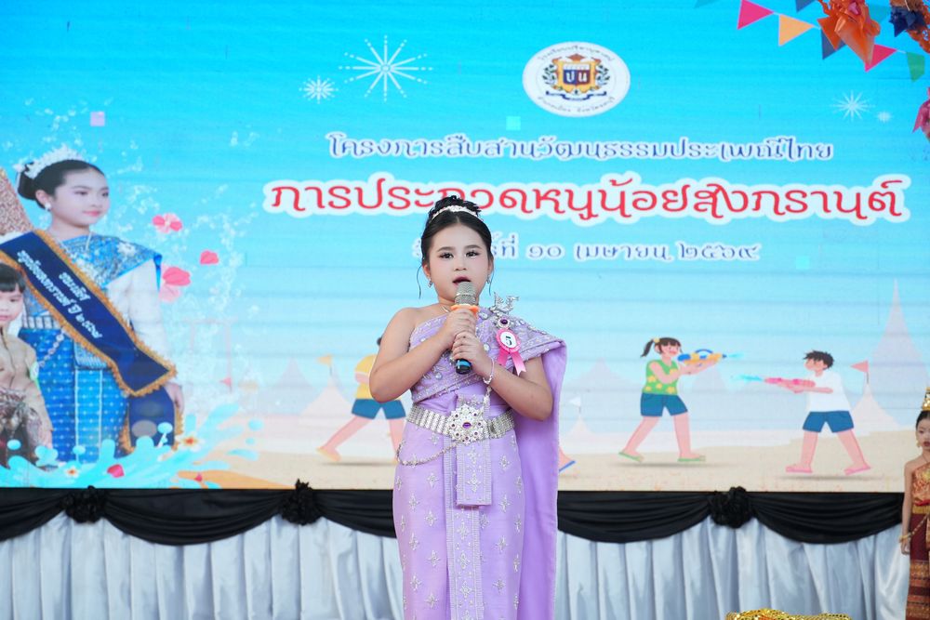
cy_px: 310
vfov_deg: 12.5
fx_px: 2829
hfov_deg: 18.7
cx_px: 465
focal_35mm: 110
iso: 1000
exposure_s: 1/160
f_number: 5.6
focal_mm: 73
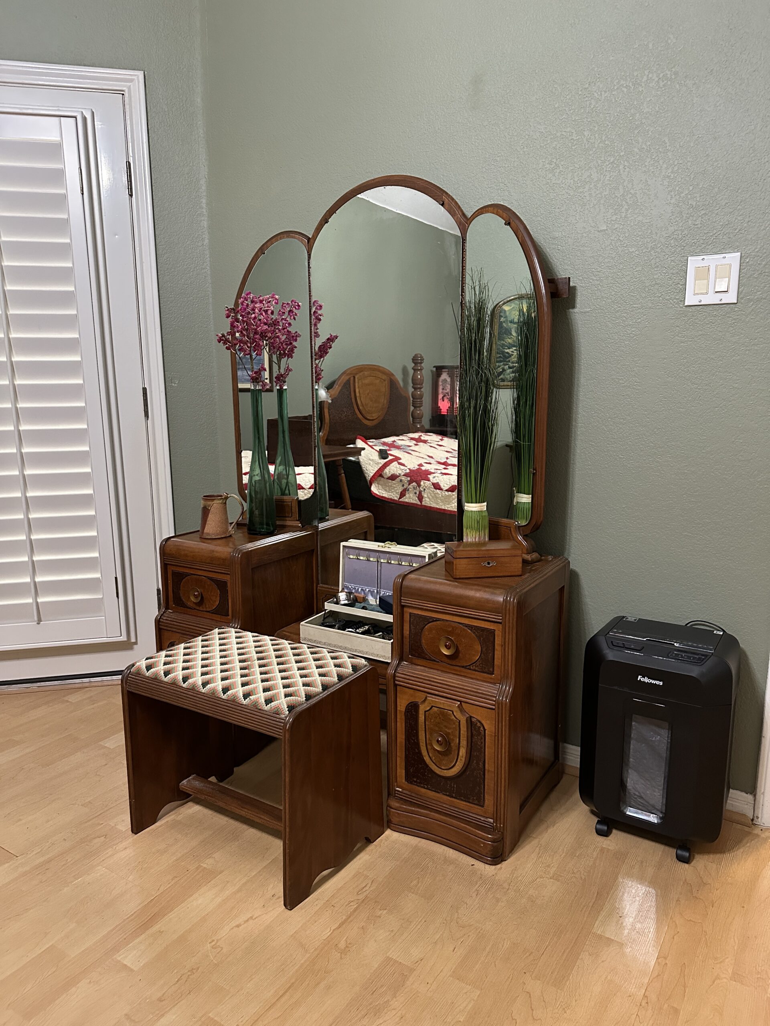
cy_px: 513
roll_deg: -0.9
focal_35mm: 24
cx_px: 385
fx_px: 712
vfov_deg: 71.6
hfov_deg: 56.8
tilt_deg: -10.2
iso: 500
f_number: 1.78
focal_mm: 6.86
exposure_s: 1/60
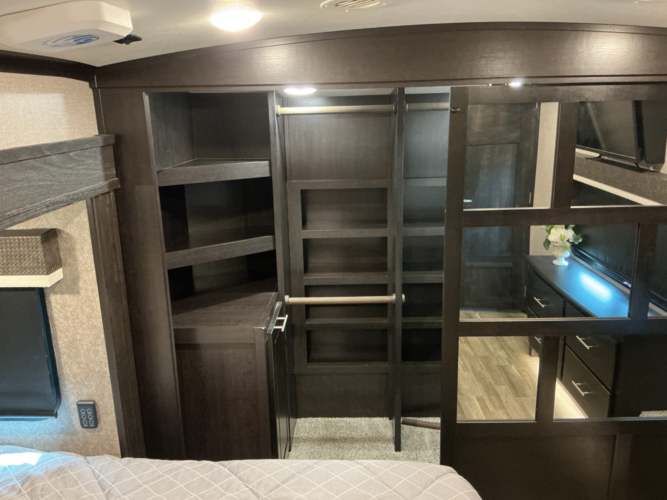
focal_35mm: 29
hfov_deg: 61.7
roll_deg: +1.1
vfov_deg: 48.2
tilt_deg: -13.6
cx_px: 334
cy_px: 250
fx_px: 559
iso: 500
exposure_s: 1/30
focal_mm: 3
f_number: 1.8
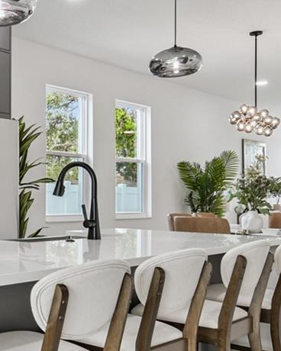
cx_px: -18
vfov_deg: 37.9
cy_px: 204
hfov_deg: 28.4
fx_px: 509
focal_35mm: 49
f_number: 7.1
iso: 100
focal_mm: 10
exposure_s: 1/8
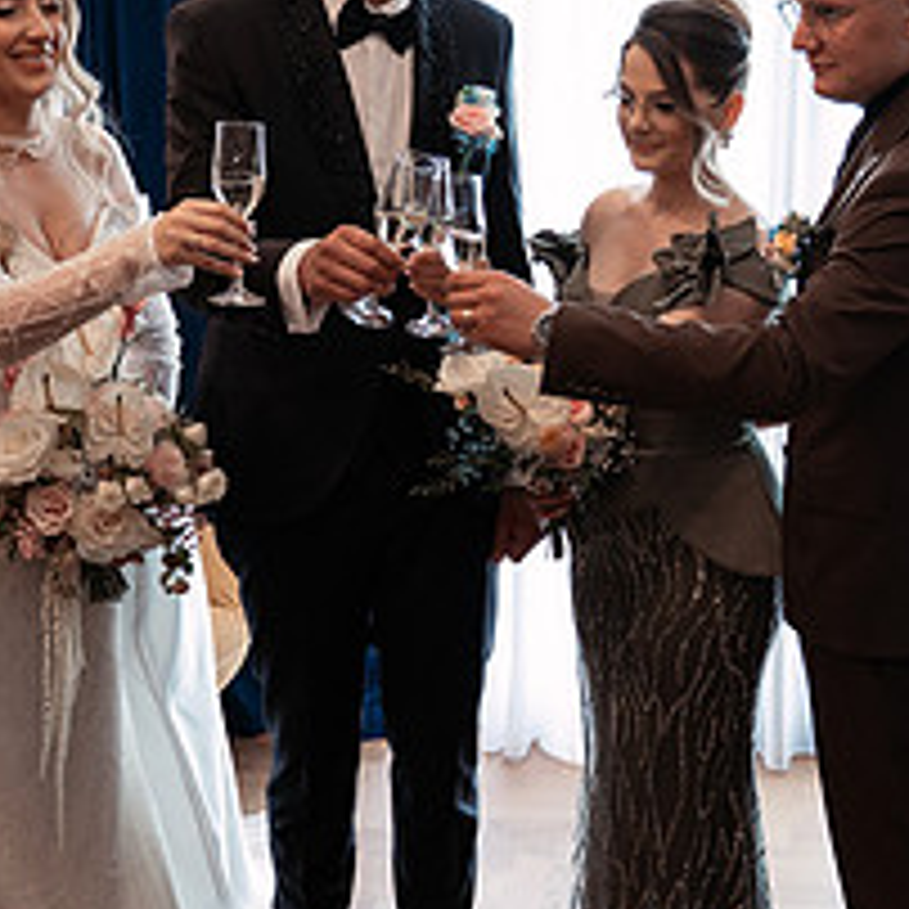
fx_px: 2198
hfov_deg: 23.1
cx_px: 682
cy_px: 540
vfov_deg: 23.3
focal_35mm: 74
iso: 1600
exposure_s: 1/250
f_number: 3.2
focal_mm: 28
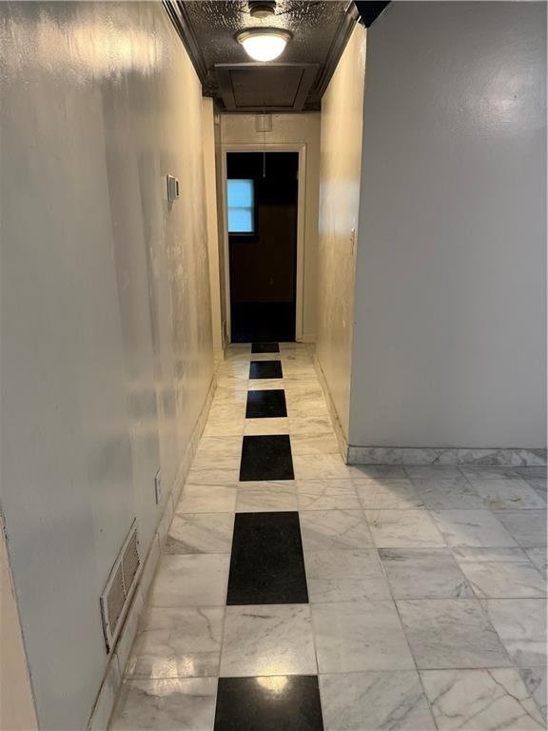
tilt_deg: -15.4
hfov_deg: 56.8
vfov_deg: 71.6
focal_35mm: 24
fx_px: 507
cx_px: 274
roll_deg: +0.4
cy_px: 366
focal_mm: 6.76
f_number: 1.78
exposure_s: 1/60
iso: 320
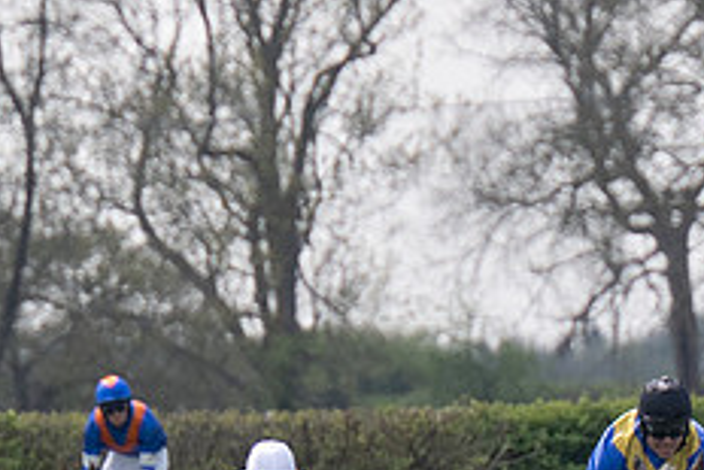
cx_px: 1230
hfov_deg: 1.7
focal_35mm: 1235
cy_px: 805
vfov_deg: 1.1
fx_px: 24165
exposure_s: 1/1600
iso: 200
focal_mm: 160
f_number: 4
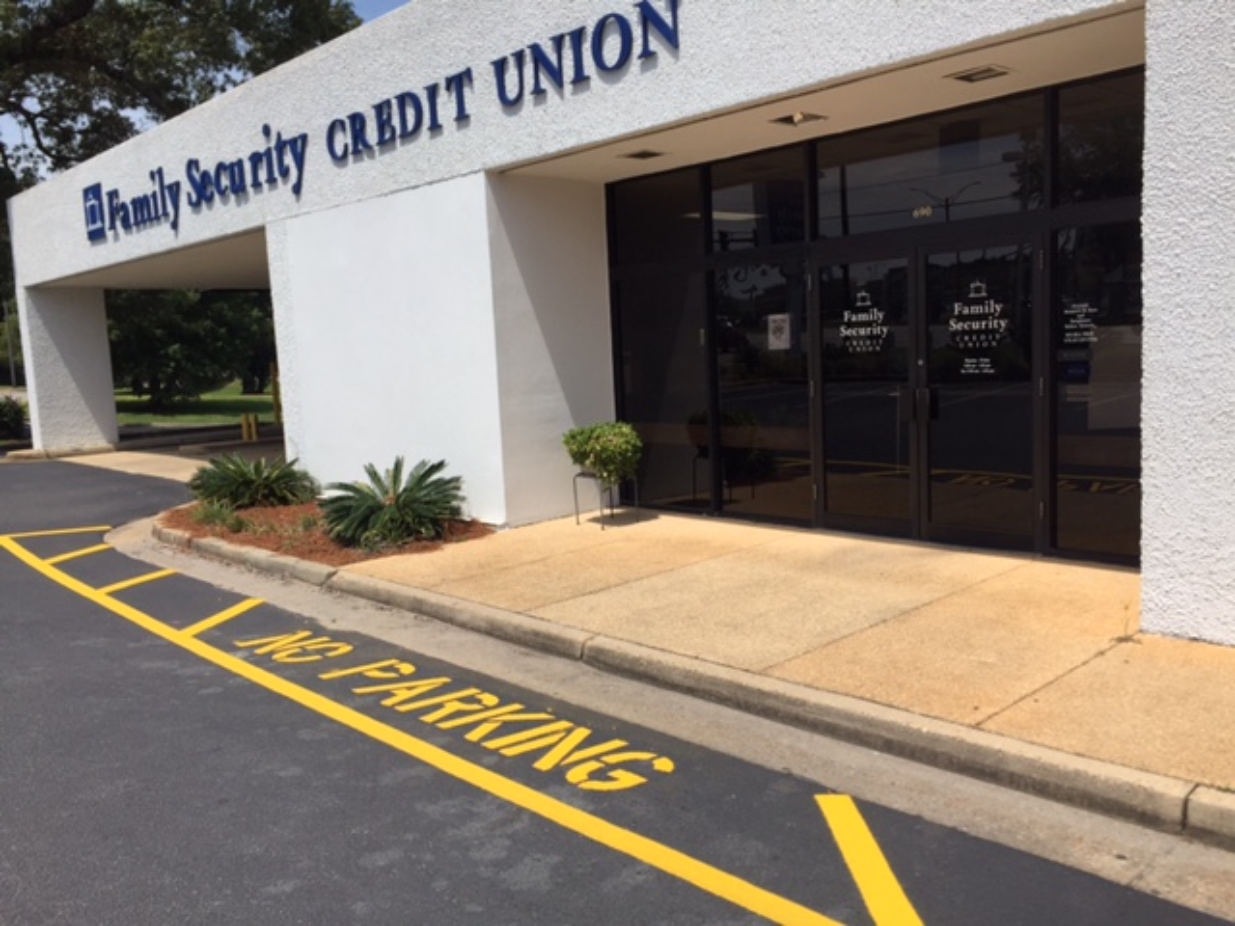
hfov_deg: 61.7
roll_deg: +1.4
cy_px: 463
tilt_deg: -7.1
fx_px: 1035
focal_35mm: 29
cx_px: 618
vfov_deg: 48.2
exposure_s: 1/2475
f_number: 2.2
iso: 32
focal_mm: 4.15
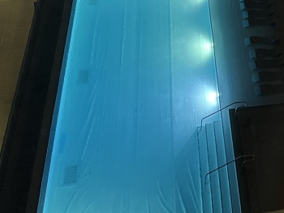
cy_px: -89
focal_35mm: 76
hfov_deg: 22.8
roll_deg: -10.6
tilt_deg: -28.7
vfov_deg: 17.7
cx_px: 372
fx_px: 624
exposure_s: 1/40
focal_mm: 5.7
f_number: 1.5
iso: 500
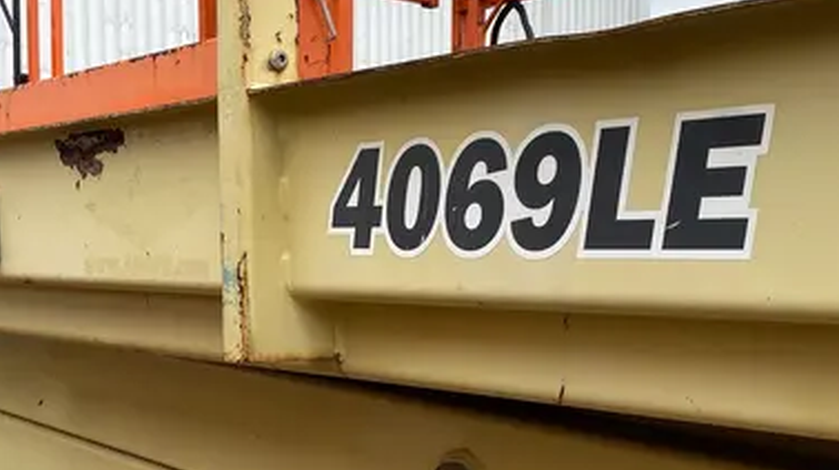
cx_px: 346
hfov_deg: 37.8
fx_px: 1223
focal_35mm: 55
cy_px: 376
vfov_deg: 21.5
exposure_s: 1/418
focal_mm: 4.25
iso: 32
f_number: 1.8
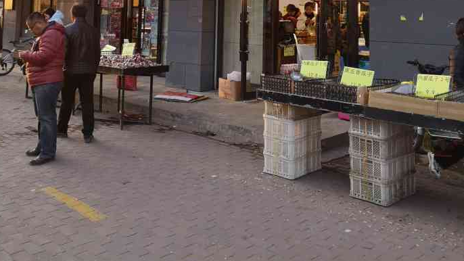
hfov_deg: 50.5
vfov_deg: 27.3
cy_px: -25
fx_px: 492
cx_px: 229
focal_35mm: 40
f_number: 1.8
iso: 50
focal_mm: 3.95
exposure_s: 1/125
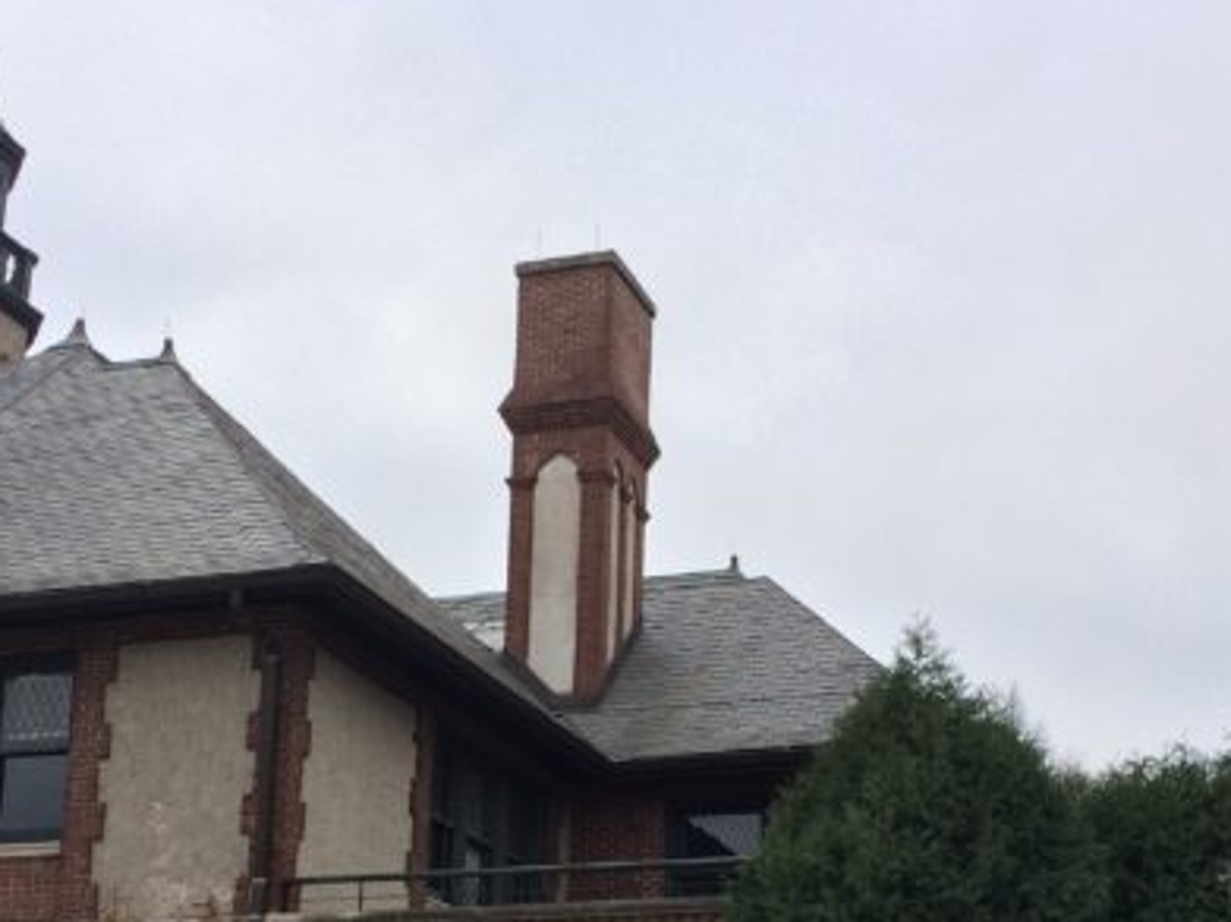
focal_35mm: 57
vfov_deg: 25.0
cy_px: 802
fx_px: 2026
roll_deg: +0.0
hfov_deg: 33.8
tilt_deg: +12.9
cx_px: 589
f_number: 2.2
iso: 32
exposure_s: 1/631
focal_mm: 4.15
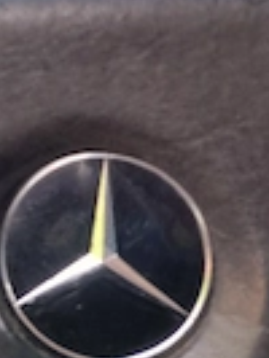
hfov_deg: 20.5
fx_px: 745
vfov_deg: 22.7
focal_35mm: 72
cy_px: -162
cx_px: 159
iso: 50
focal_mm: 5.23
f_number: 1.8
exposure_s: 1/100
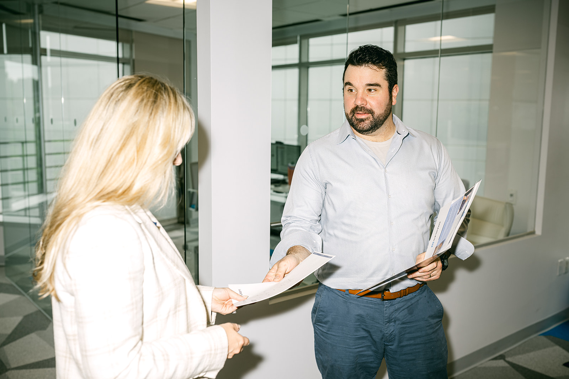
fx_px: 553
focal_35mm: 35
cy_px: 190
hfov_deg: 54.4
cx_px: 284
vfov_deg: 37.9
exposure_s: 1/80
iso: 125
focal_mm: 35
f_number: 3.2
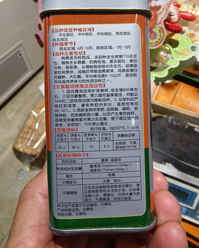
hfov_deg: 51.5
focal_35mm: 28
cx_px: 98
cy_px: 115
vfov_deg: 62.1
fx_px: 206
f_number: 2
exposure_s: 1/100
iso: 55
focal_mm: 2.28
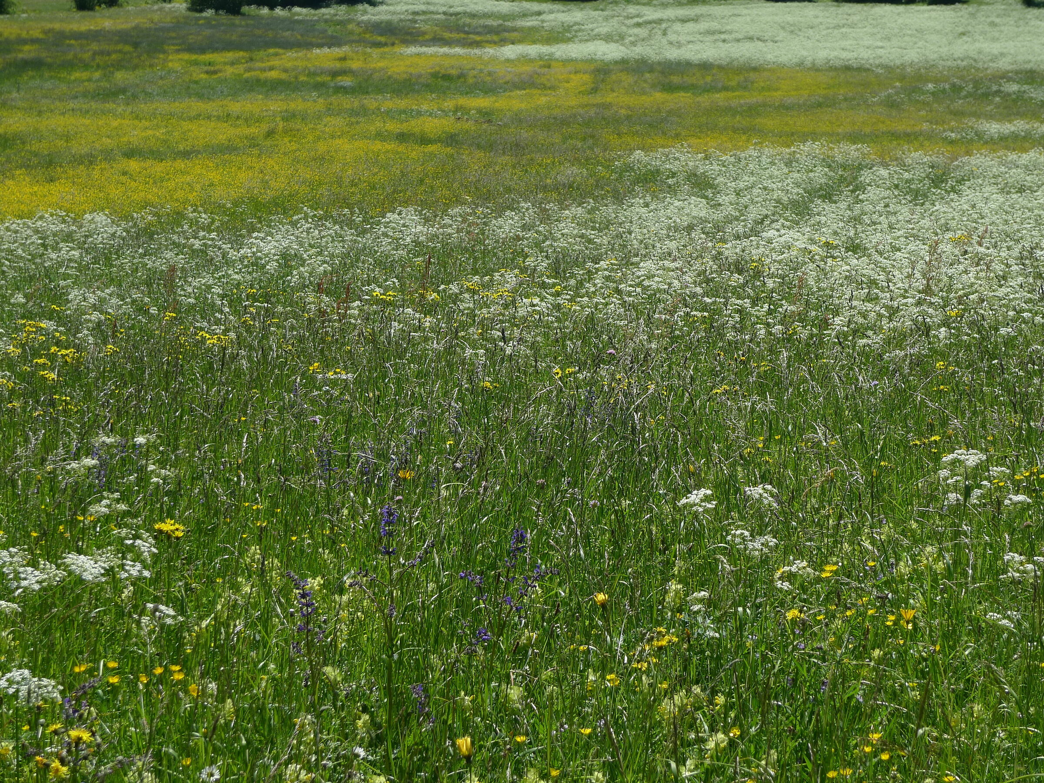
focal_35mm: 60
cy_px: 392
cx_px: 522
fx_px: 1810
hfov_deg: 32.2
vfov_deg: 24.4
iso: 80
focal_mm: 12.8
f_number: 4
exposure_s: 1/800
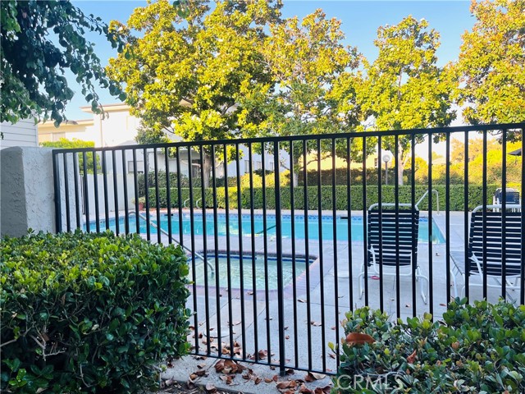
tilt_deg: -1.1
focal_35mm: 26
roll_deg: +0.6
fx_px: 394
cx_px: 262
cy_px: 197
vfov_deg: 53.1
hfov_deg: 67.3
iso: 50
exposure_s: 1/369
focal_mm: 5.1
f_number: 1.6
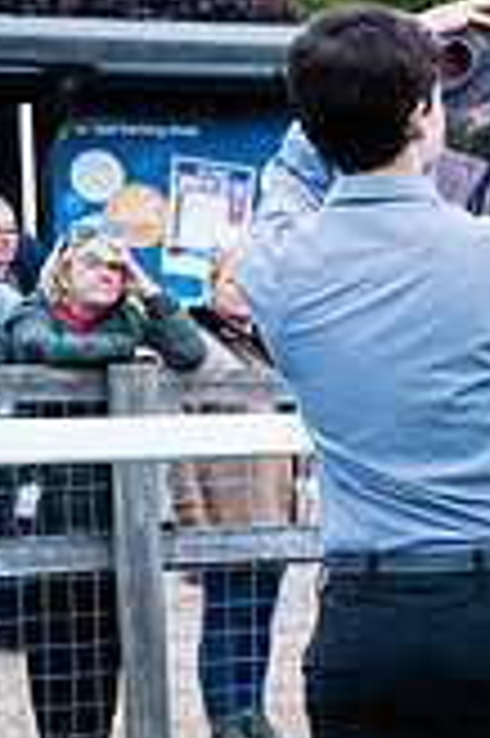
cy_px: 468
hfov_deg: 9.3
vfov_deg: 15.6
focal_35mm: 131
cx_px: 1196
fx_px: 2680
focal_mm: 37
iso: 500
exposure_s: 1/640
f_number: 4
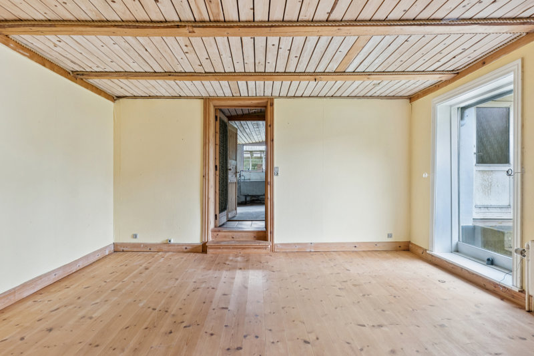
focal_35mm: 22
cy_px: 178
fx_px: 323
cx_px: 267
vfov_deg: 57.8
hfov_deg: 79.2
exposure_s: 1/5
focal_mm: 14.5
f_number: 8
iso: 200
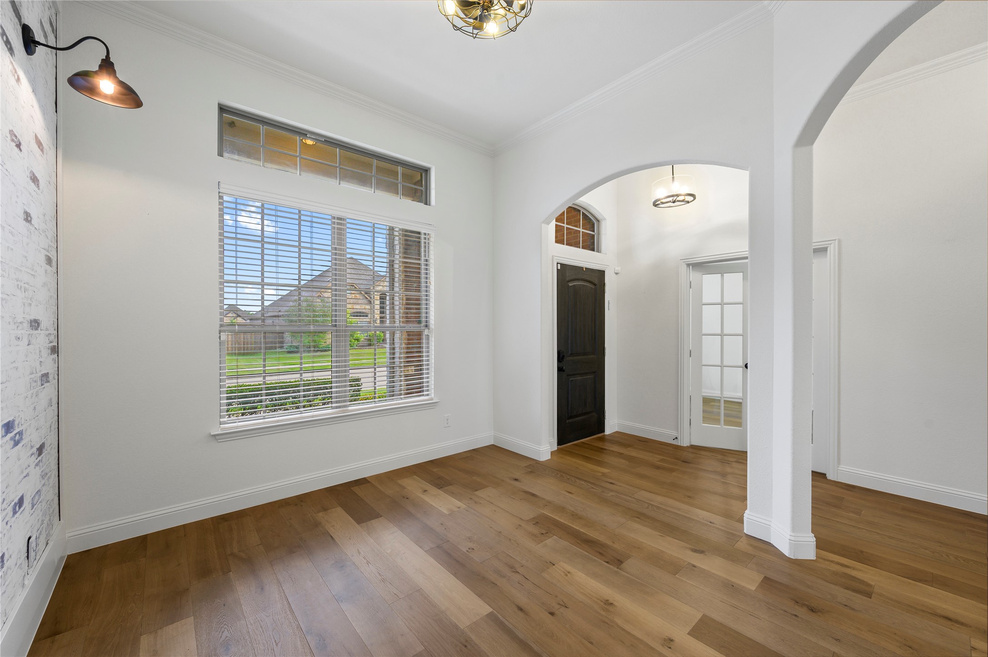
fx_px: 384
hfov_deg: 104.3
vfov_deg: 81.1
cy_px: 328
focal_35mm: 14
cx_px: 494
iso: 640
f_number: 8
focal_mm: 14
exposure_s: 1/8
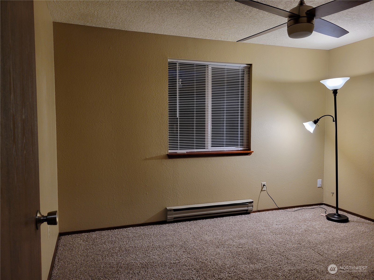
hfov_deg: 67.3
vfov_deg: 53.1
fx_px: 281
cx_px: 187
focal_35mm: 26
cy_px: 140
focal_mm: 5.4
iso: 160
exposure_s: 1/40
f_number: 1.8
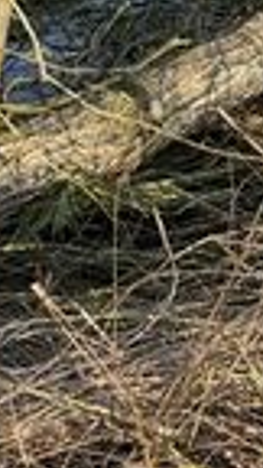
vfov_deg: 26.1
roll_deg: +2.1
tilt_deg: -34.0
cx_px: -310
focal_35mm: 81
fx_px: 1004
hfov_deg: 12.6
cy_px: 171
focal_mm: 6.76
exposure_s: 1/593
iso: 80
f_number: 1.78
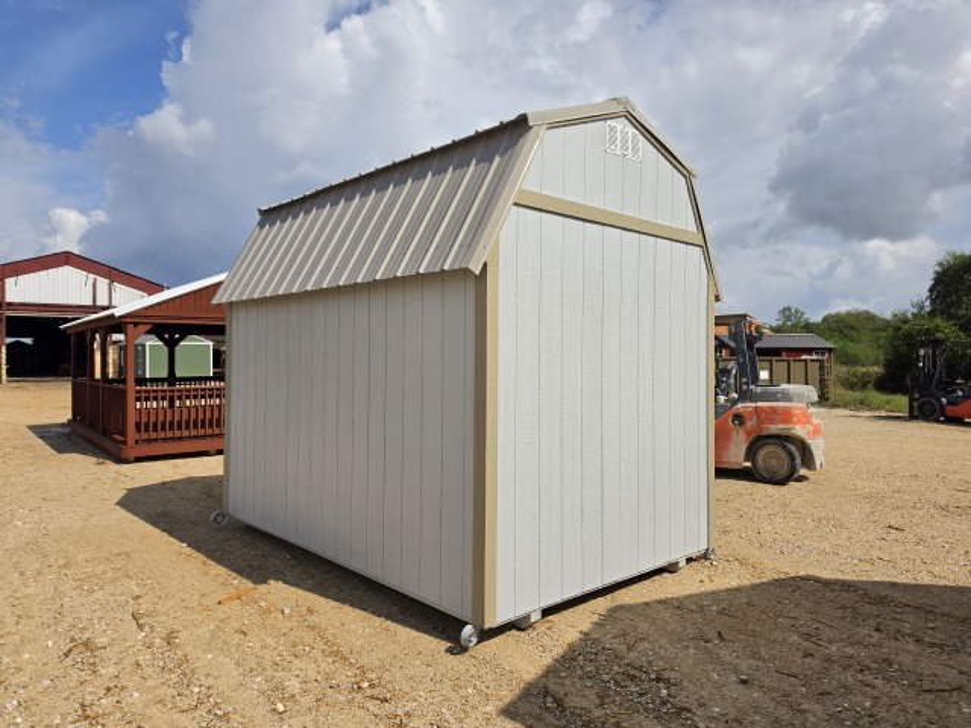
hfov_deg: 73.9
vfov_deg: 58.9
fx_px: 645
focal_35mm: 23
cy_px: 364
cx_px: 486
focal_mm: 6.5
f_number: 1.4
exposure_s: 1/7939
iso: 40
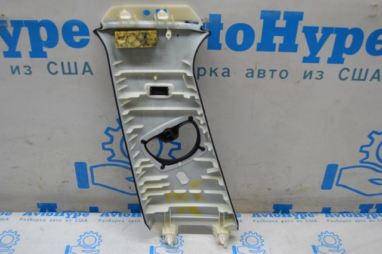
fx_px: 414
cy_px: 127
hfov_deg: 49.6
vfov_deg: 34.2
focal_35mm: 39
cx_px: 191
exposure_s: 1/100
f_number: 5
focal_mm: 26
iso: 400
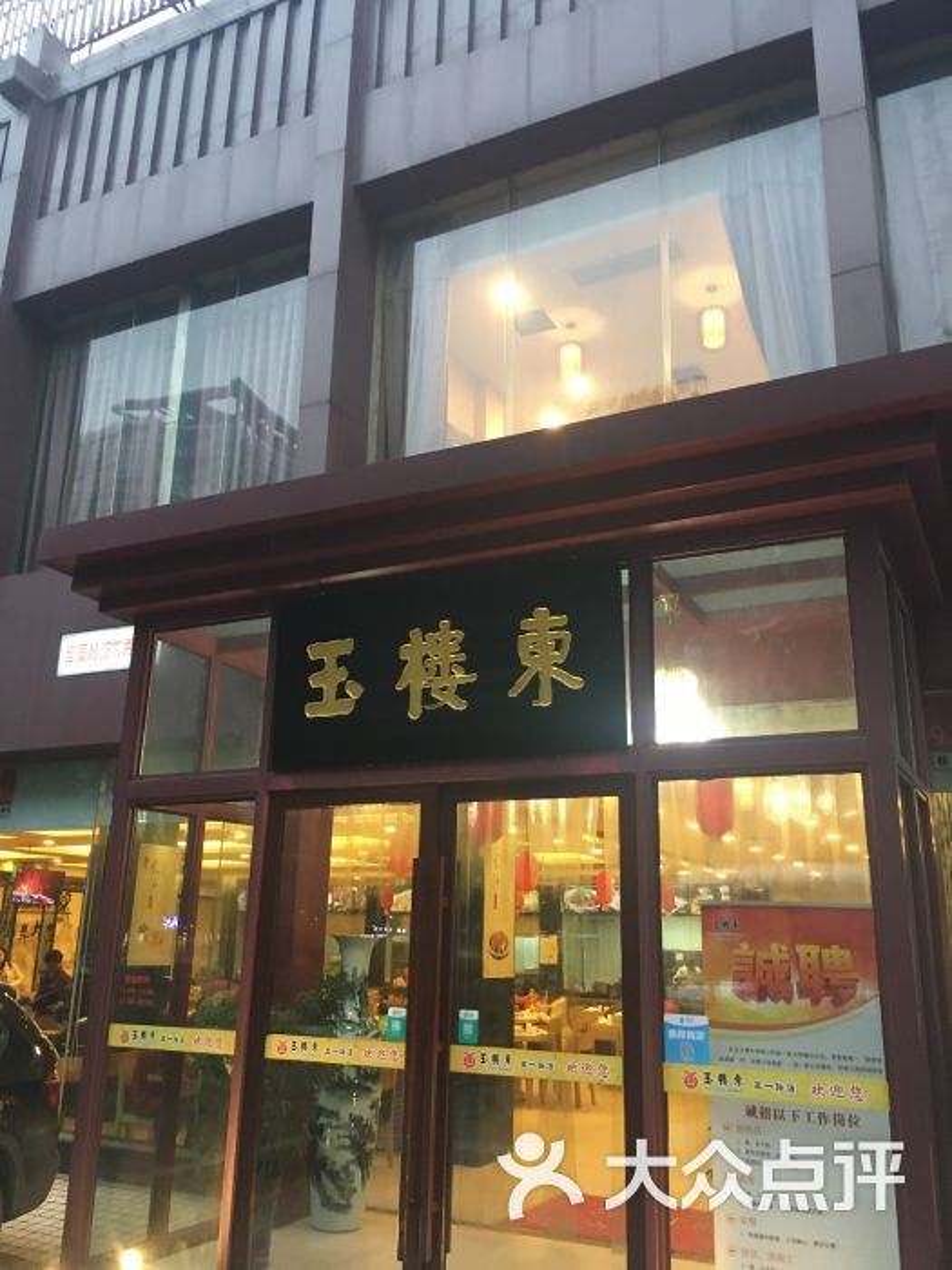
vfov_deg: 61.7
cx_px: 476
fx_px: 1063
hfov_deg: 48.2
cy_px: 635
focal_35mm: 29
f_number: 2.2
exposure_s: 1/33
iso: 200
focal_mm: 4.15
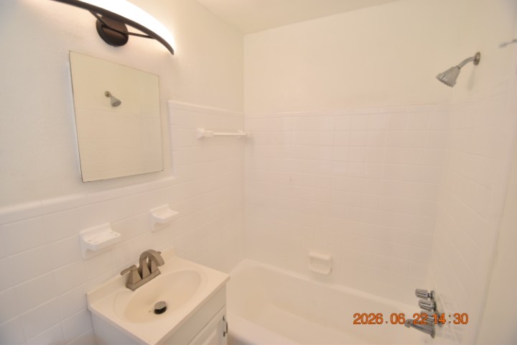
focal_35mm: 15
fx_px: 215
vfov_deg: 77.3
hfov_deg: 100.4
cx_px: 258
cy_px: 172
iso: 800
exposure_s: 1/180
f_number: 3.5
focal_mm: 10
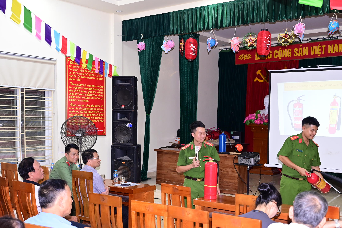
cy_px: 153
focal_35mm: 45
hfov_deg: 43.6
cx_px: 173
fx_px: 427
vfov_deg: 29.6
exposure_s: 1/125
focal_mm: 33
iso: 2000
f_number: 4
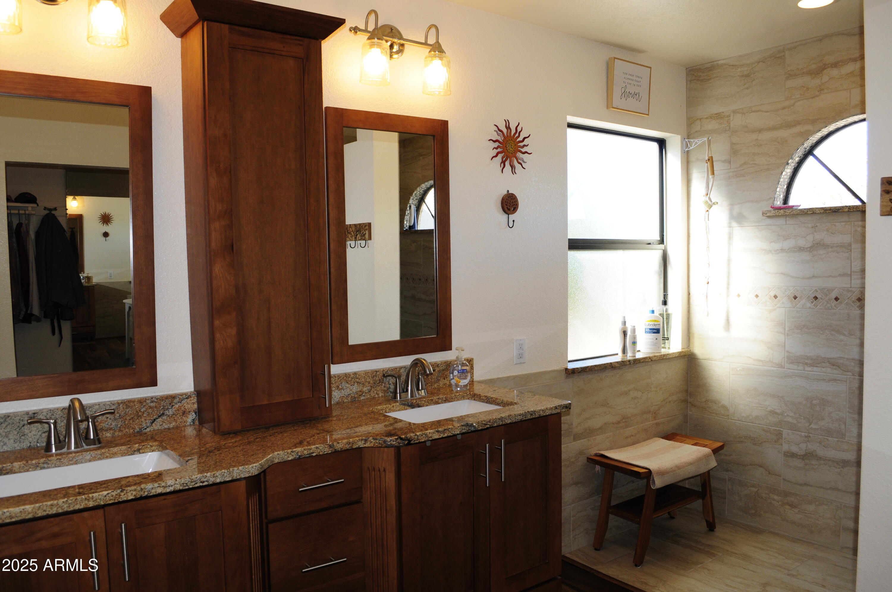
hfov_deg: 67.4
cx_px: 446
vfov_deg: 47.8
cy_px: 296
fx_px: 668
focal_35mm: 27
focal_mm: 18
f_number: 6.3
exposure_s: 1/100
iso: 400
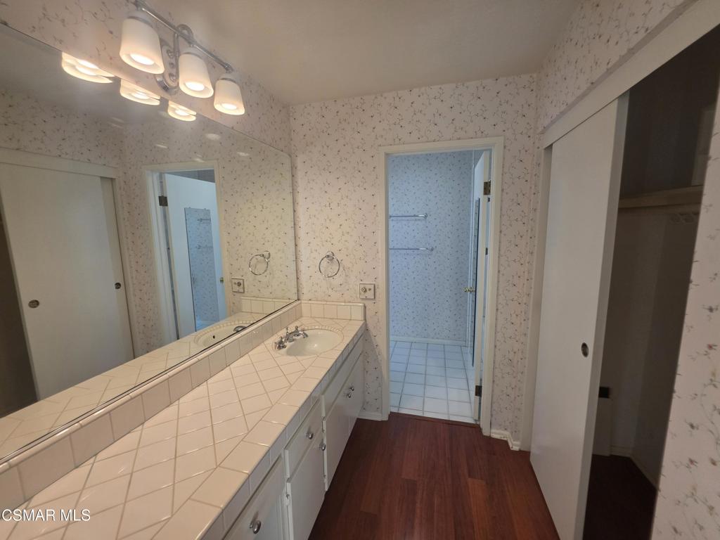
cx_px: 360
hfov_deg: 106.2
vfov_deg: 89.9
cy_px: 270
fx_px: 270
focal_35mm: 13
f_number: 1.9
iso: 80
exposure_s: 1/120
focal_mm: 2.2
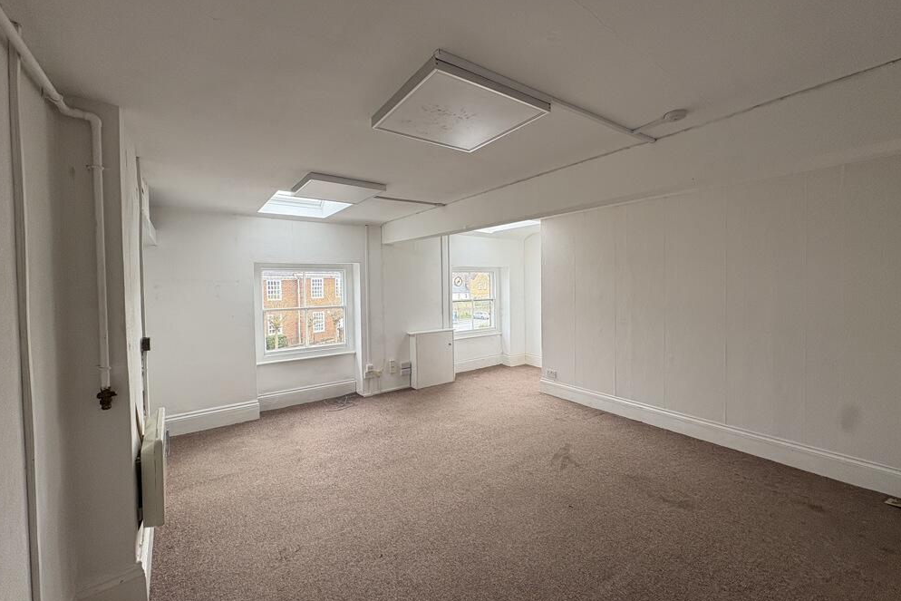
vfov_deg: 77.3
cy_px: 294
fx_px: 375
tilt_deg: -1.6
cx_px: 452
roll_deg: +1.3
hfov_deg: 100.4
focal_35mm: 15
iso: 80
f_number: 2.2
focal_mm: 2.22
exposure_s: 1/99
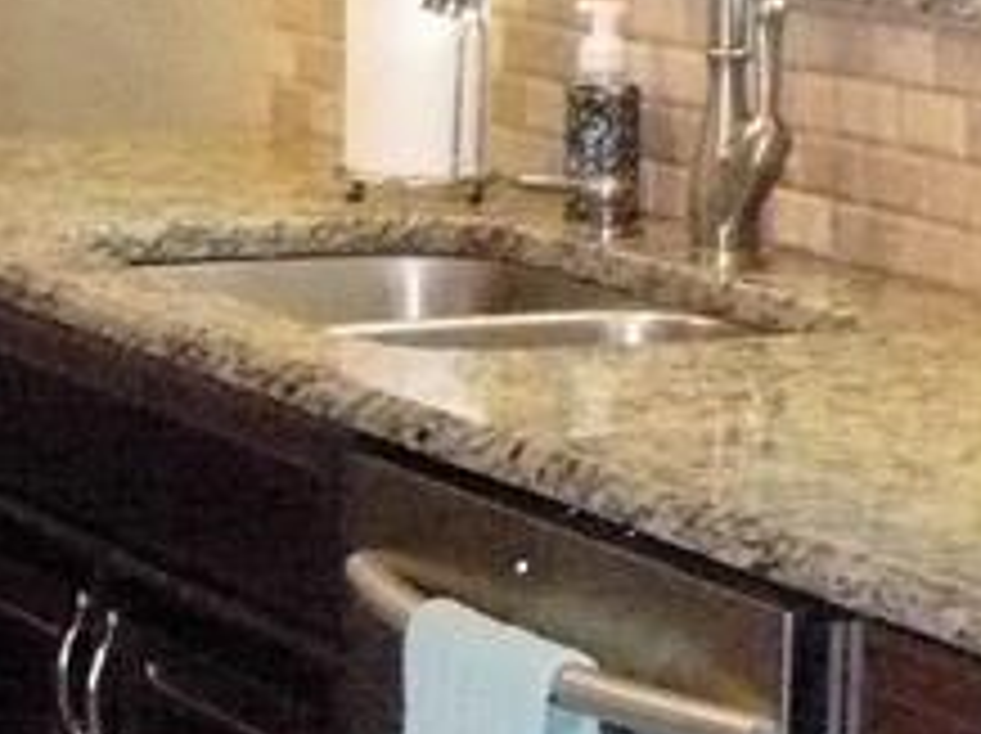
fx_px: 4926
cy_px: 178
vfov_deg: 8.5
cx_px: -232
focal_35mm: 174
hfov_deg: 11.1
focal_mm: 6.1
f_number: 2.8
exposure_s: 1/40
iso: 800
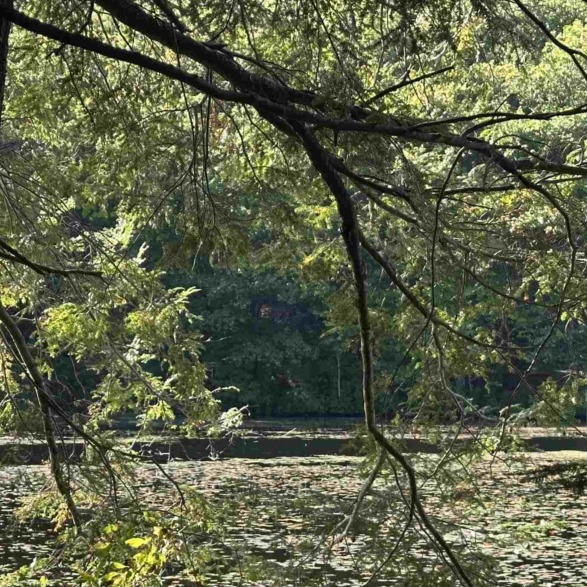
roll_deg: +0.7
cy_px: 488
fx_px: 1823
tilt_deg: -2.9
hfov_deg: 18.3
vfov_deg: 18.1
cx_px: 320
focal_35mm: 95
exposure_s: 1/469
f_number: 1.78
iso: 64
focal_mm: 6.86
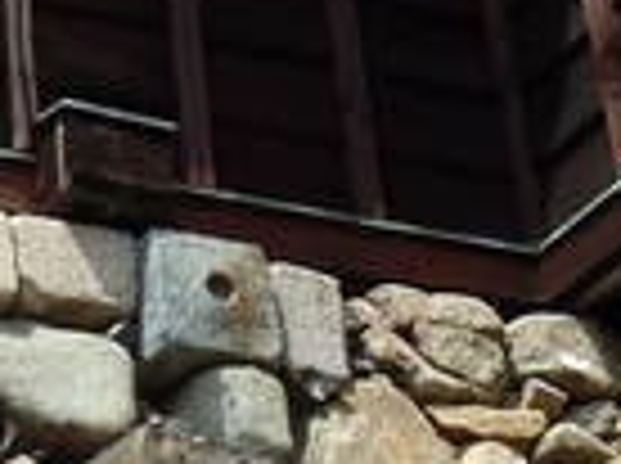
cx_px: -4
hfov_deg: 15.9
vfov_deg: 12.0
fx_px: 2185
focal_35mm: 122
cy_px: 453
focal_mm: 4.4
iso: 80
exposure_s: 1/400
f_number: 4
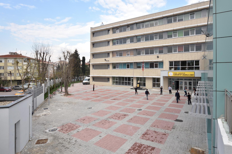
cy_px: 77
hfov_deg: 85.4
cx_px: 116
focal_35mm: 20
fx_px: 126
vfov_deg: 63.2
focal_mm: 13
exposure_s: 1/100
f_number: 10
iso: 250
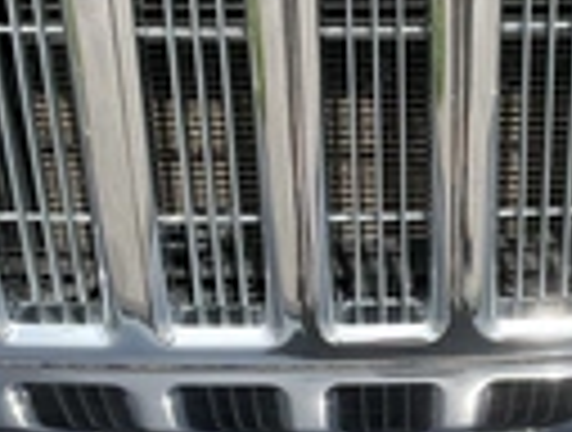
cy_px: 230
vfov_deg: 16.3
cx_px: 437
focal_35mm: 91
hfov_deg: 21.3
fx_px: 1508
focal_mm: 3
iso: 25
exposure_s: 1/855
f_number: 1.8
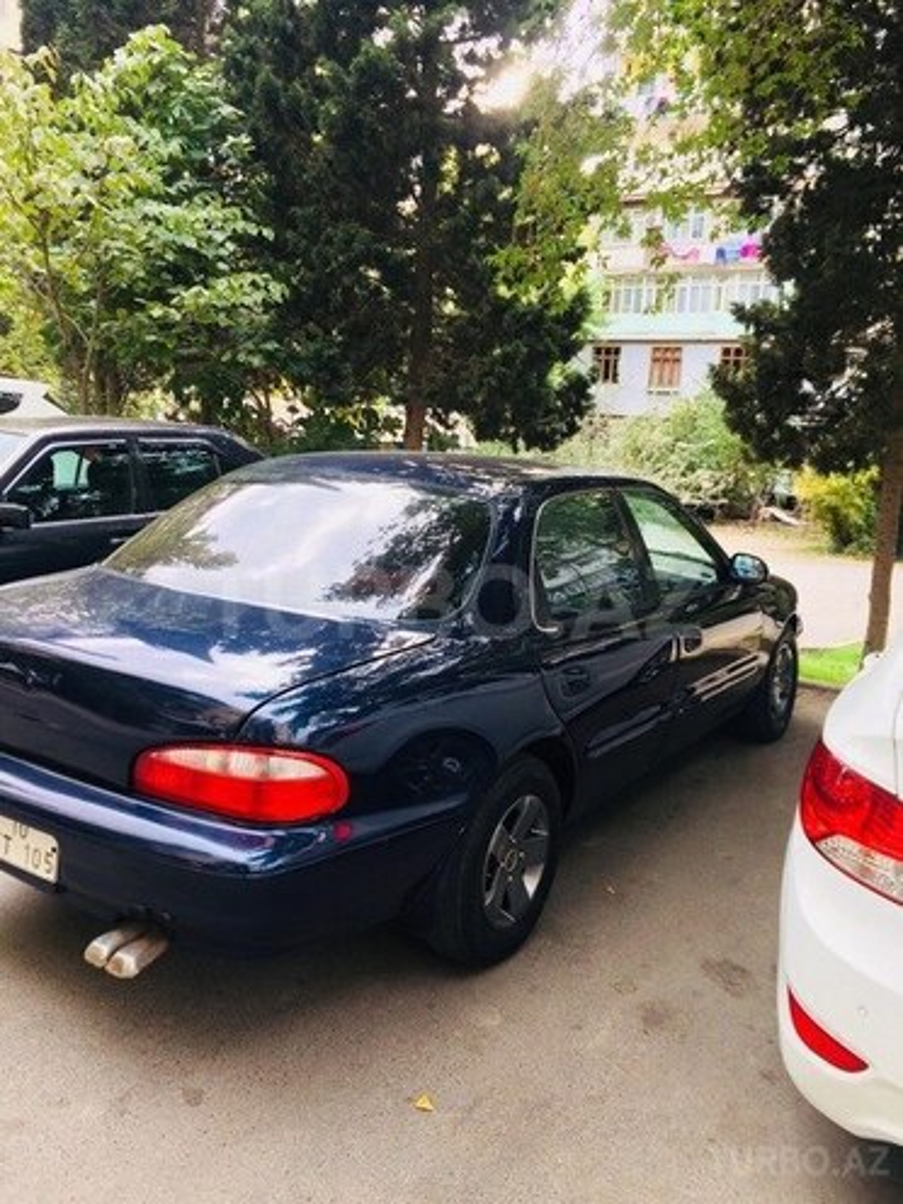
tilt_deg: -12.4
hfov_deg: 48.2
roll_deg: -2.1
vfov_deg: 61.7
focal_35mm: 29
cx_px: 452
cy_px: 602
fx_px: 1009
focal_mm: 4.15
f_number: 2.2
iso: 50
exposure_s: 1/100
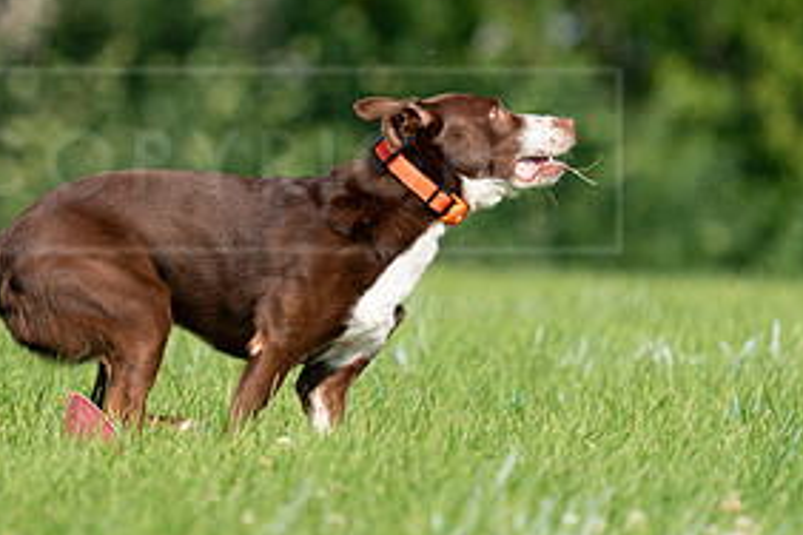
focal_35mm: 912
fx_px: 20341
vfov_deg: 1.5
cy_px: 209
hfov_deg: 2.3
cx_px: 154
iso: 1250
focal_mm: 444
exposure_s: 1/4000
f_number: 6.3
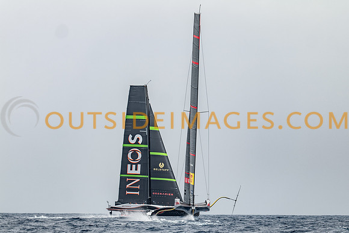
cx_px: 195
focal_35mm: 235
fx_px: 2280
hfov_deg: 8.8
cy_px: 130
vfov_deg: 5.8
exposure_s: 1/2000
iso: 100
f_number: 4
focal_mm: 200
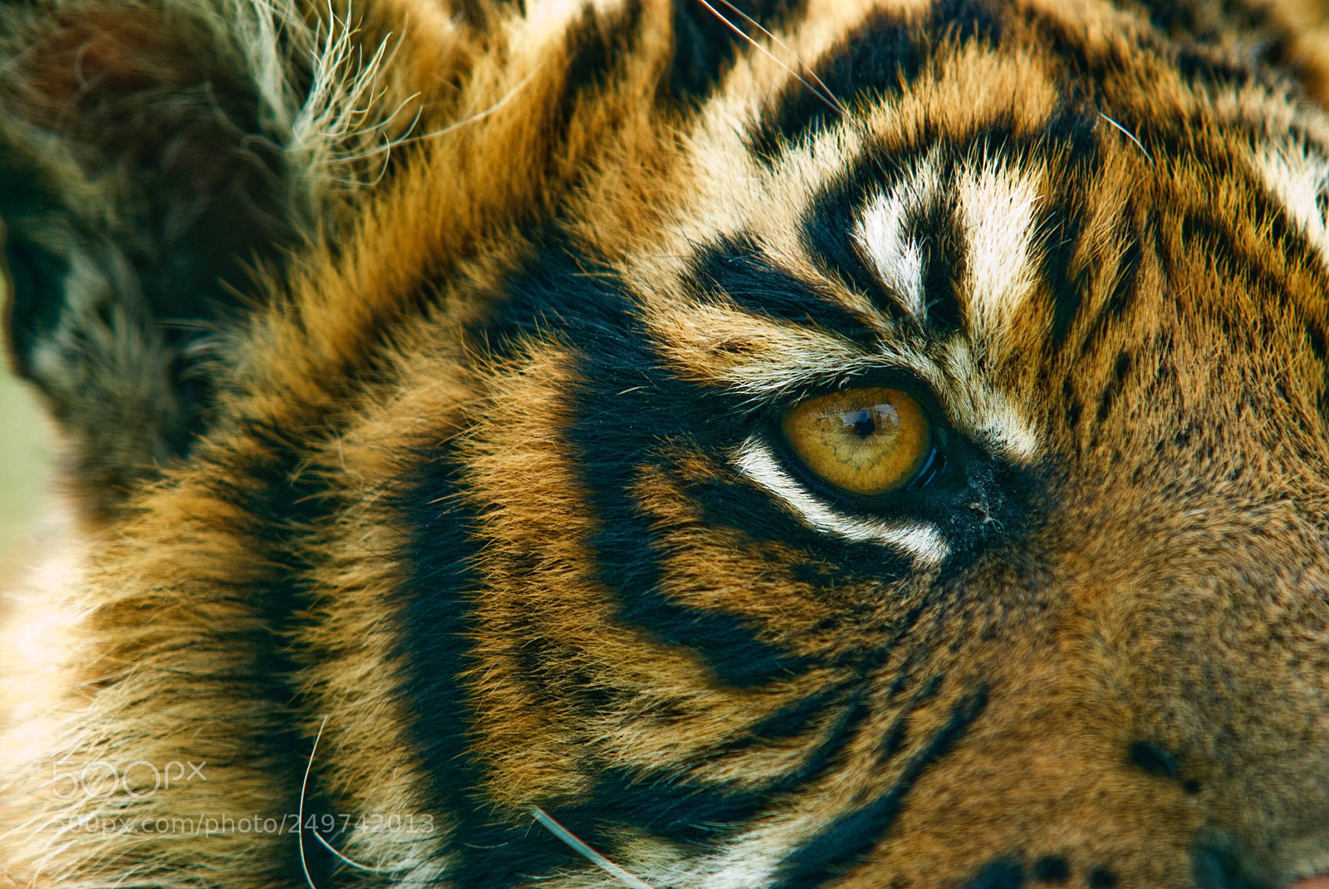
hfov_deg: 6.9
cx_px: 664
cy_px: 444
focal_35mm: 300
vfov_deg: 4.6
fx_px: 11085
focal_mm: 200
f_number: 4.5
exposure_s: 1/160
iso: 200
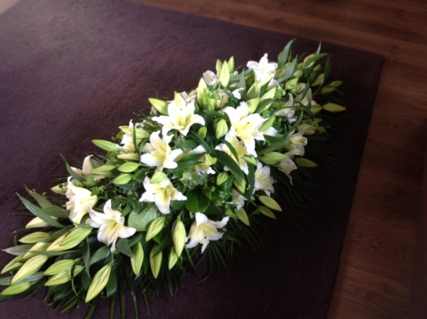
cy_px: 160
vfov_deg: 40.6
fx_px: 431
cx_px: 214
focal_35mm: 35
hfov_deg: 52.7
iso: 125
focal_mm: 4.28
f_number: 2.4
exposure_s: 1/15
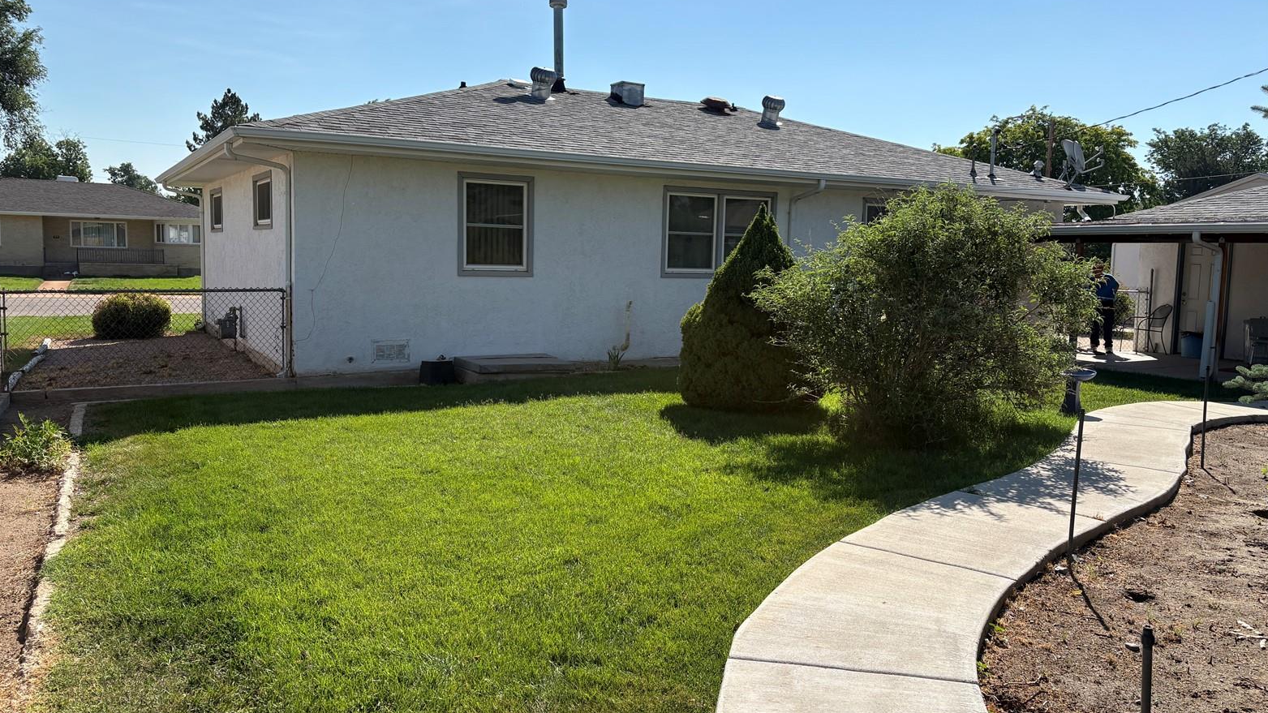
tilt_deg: -4.6
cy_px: 346
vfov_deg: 40.2
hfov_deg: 66.1
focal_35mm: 29
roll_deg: -0.6
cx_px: 623
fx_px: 975
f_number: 1.6
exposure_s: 1/4065
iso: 50
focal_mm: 5.96
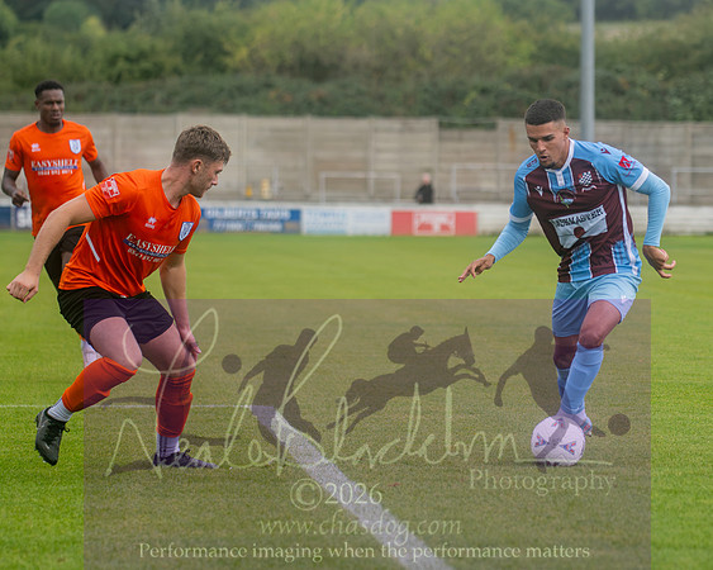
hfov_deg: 10.3
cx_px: 558
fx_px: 3945
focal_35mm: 187
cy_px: 210
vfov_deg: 8.3
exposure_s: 1/1250
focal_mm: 120
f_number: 2.8
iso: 360
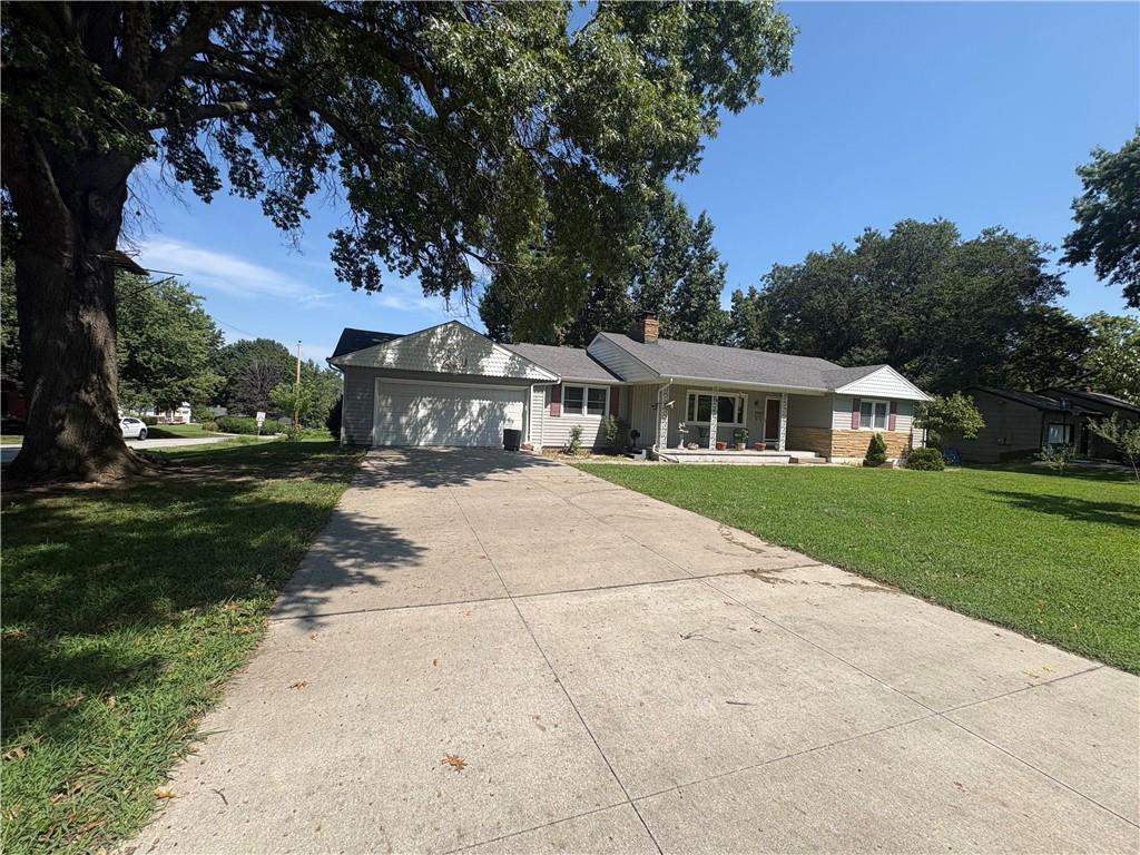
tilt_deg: -0.3
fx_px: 461
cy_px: 428
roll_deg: -1.3
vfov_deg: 85.7
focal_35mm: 14
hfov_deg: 102.1
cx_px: 570
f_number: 2.2
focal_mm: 2.22
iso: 50
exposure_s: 1/1832
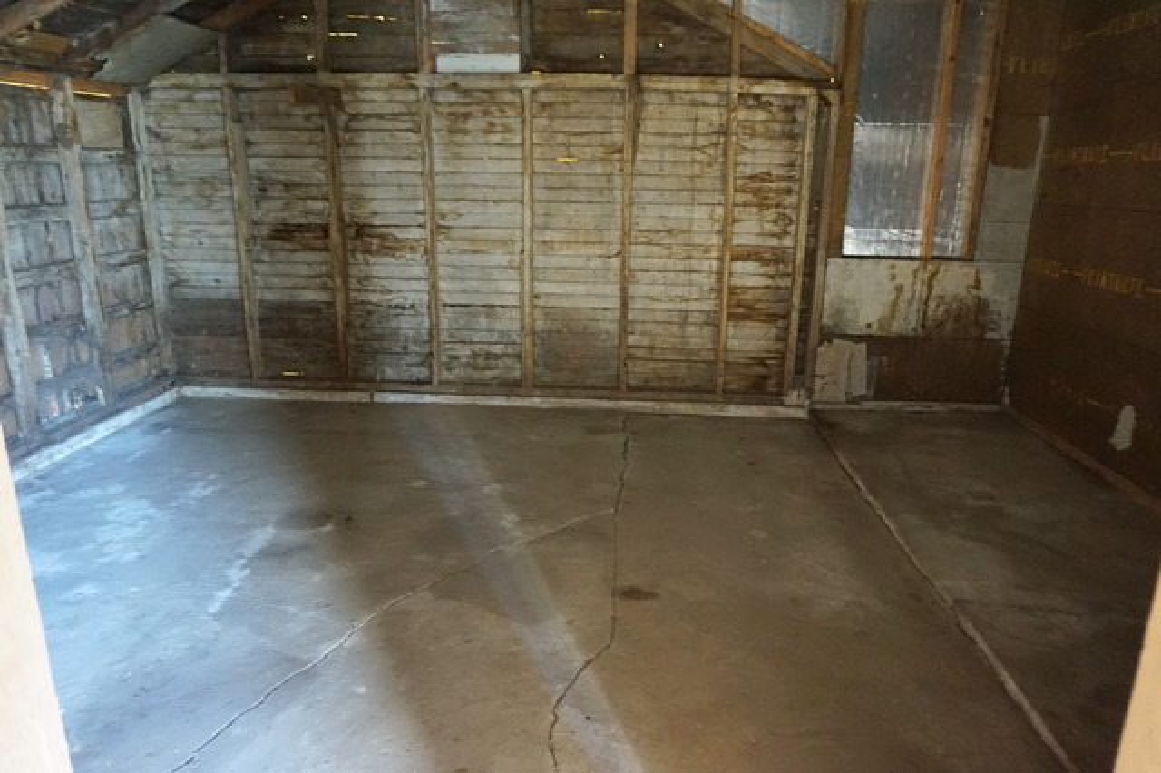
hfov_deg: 73.8
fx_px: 774
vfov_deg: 53.1
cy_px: 386
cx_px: 580
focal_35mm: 24
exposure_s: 1/10
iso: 3200
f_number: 3.5
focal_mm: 16
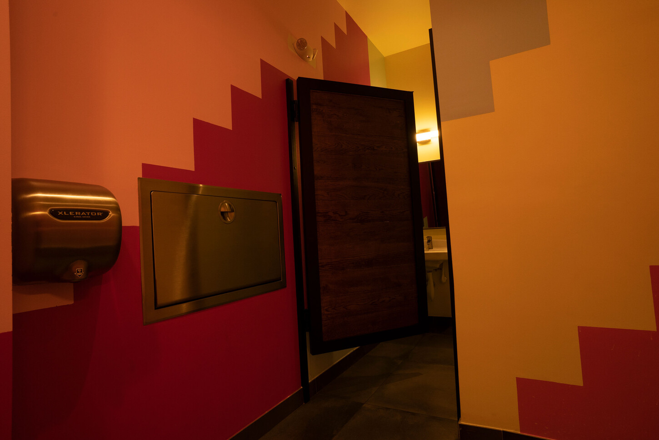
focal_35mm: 18
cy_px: 220
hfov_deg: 90.0
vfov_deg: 67.4
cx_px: 330
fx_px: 330
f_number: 9
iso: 1000
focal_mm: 18
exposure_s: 1/30
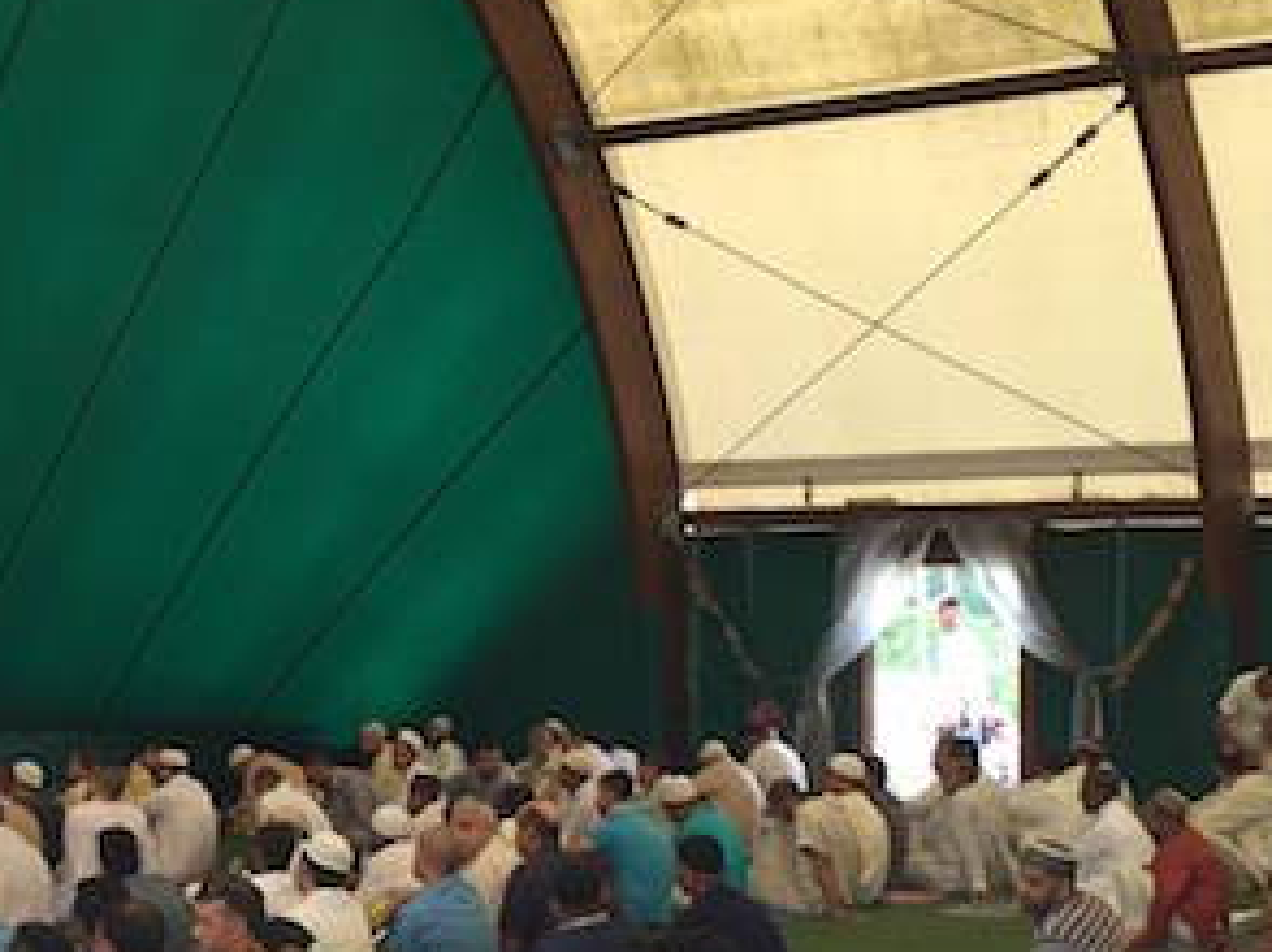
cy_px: 679
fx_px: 2901
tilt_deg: -1.6
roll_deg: -1.2
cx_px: 303
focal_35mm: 79
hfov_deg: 24.4
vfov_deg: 18.5
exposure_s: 1/60
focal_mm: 4.15
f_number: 2.2
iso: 32
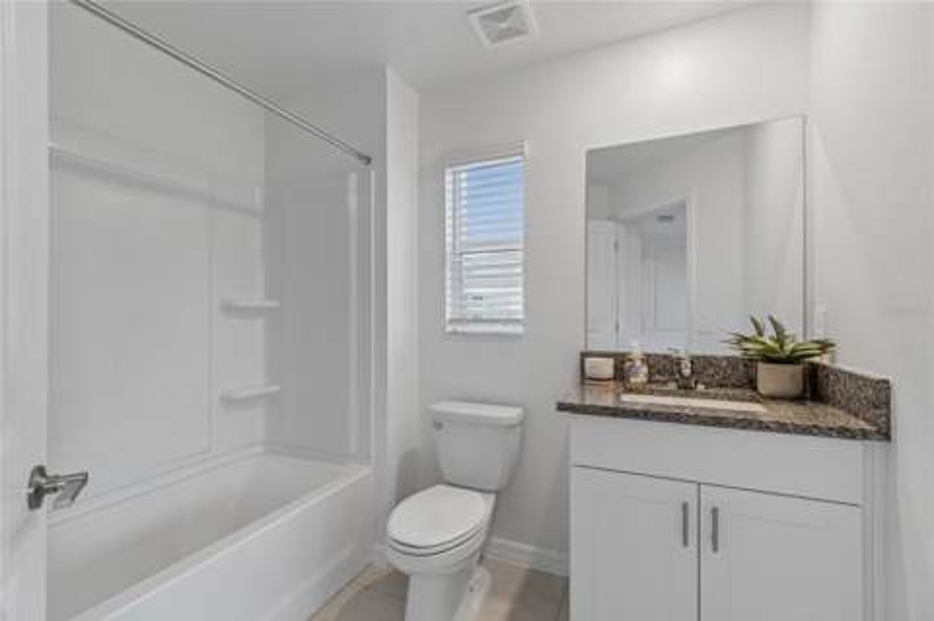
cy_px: 310
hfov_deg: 100.4
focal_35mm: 15
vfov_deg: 77.2
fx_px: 389
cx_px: 467
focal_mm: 10
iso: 100
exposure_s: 1/4
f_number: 7.1
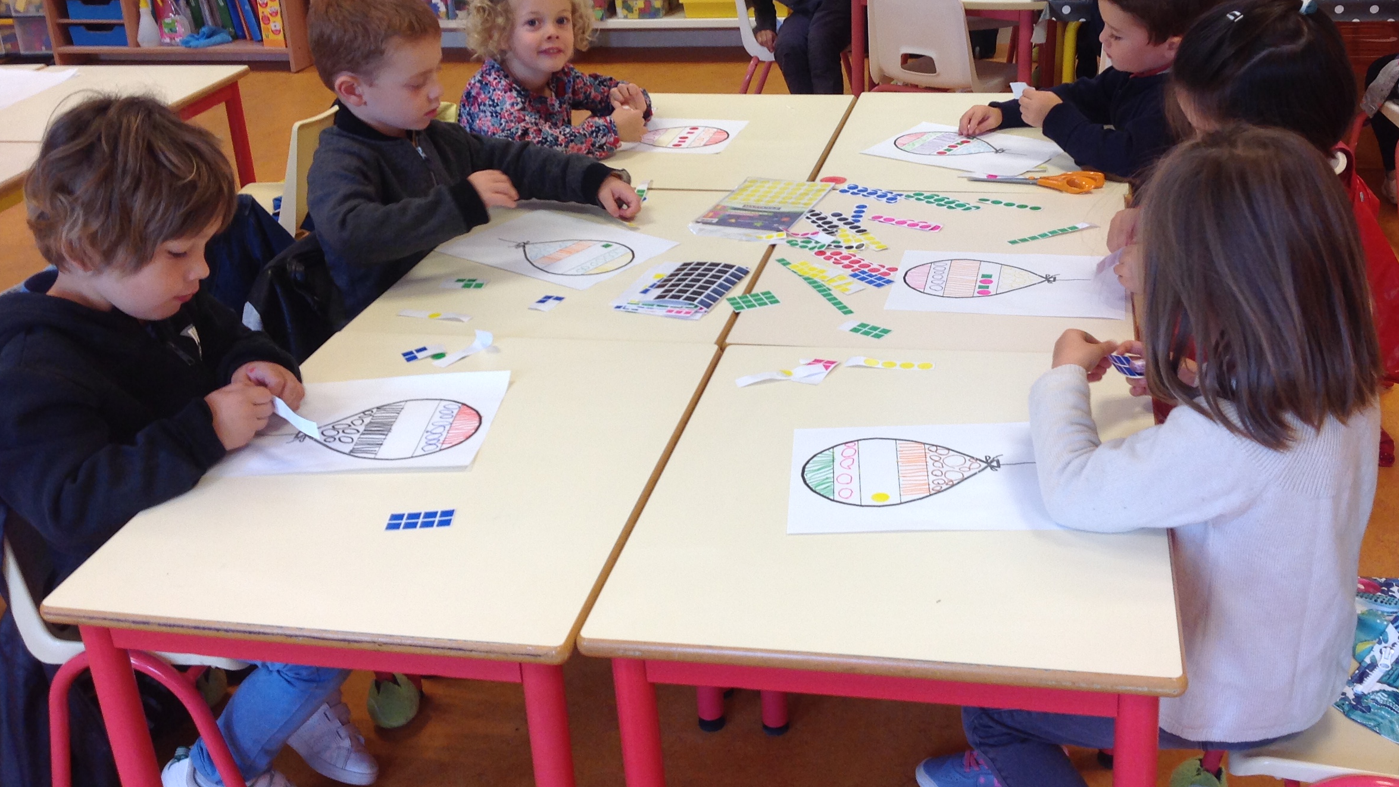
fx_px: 1558
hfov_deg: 48.3
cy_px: 291
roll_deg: +2.3
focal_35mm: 42
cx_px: 760
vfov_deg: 28.2
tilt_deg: -21.6
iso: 50
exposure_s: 1/40
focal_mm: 4.28
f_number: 2.4
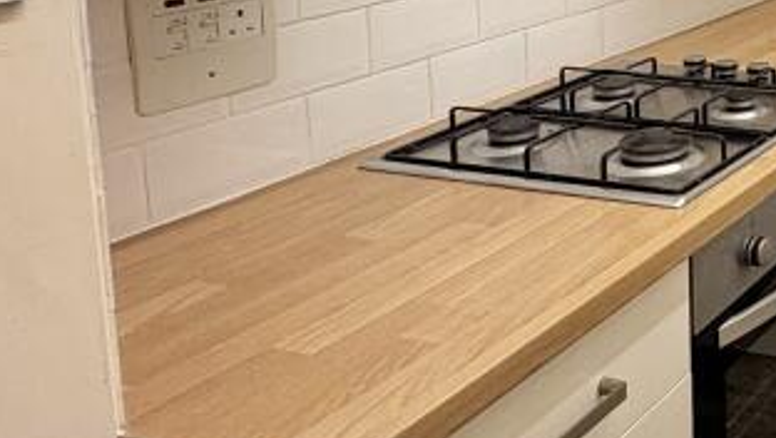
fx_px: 1030
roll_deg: -0.6
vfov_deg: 22.2
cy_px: -82
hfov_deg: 30.4
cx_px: 1062
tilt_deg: -6.4
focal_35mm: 50
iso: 160
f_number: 2.2
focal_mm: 2.22
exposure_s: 1/100
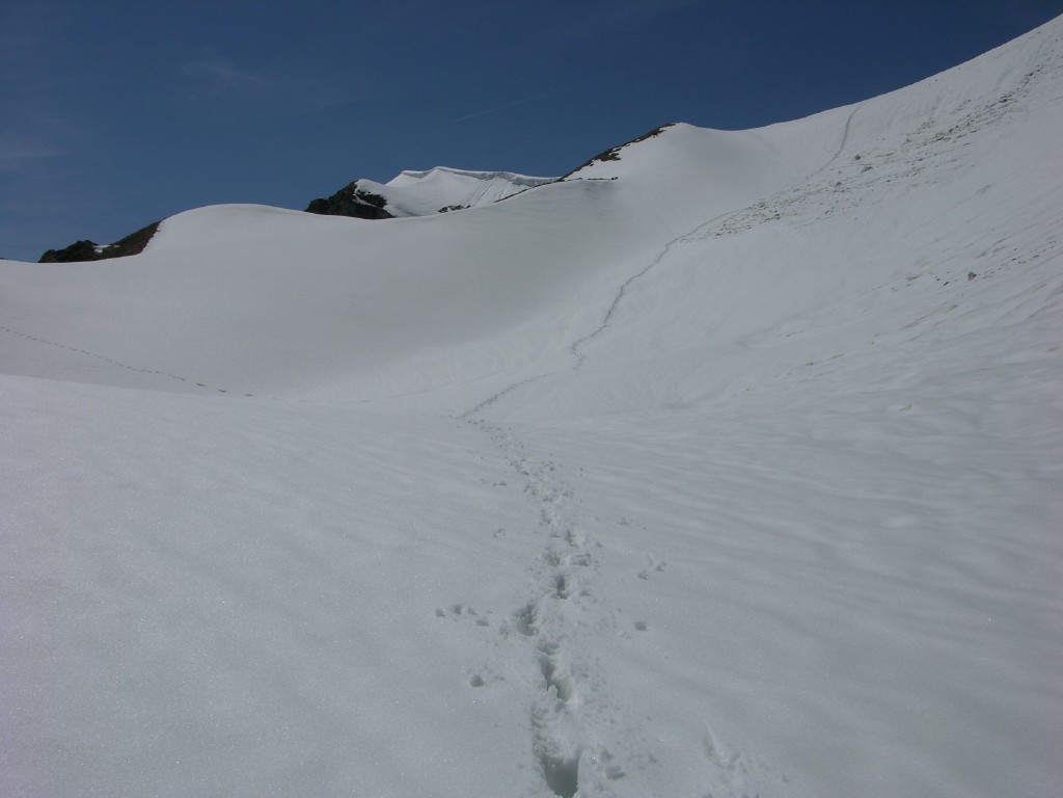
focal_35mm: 35
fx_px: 1075
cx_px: 532
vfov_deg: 40.7
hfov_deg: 52.6
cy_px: 399
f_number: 8
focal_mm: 8.9
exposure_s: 1/1000
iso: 50
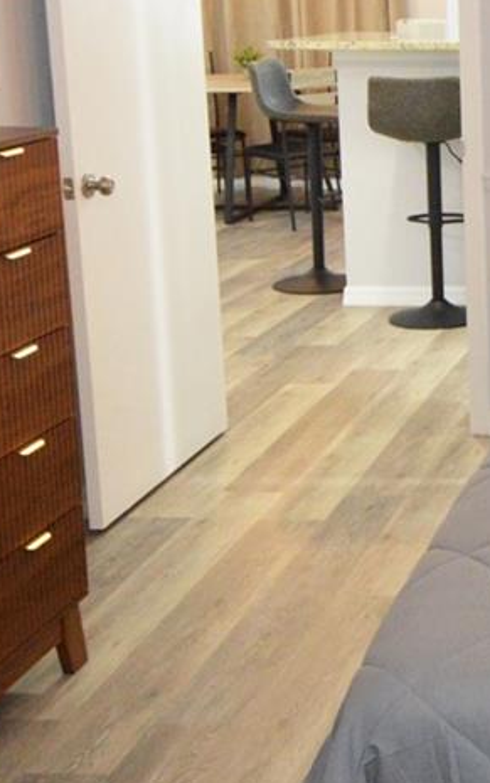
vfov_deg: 32.1
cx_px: 810
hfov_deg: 17.7
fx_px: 1345
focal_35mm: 63
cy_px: 233
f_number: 4
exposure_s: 1/60
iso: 2200
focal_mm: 12
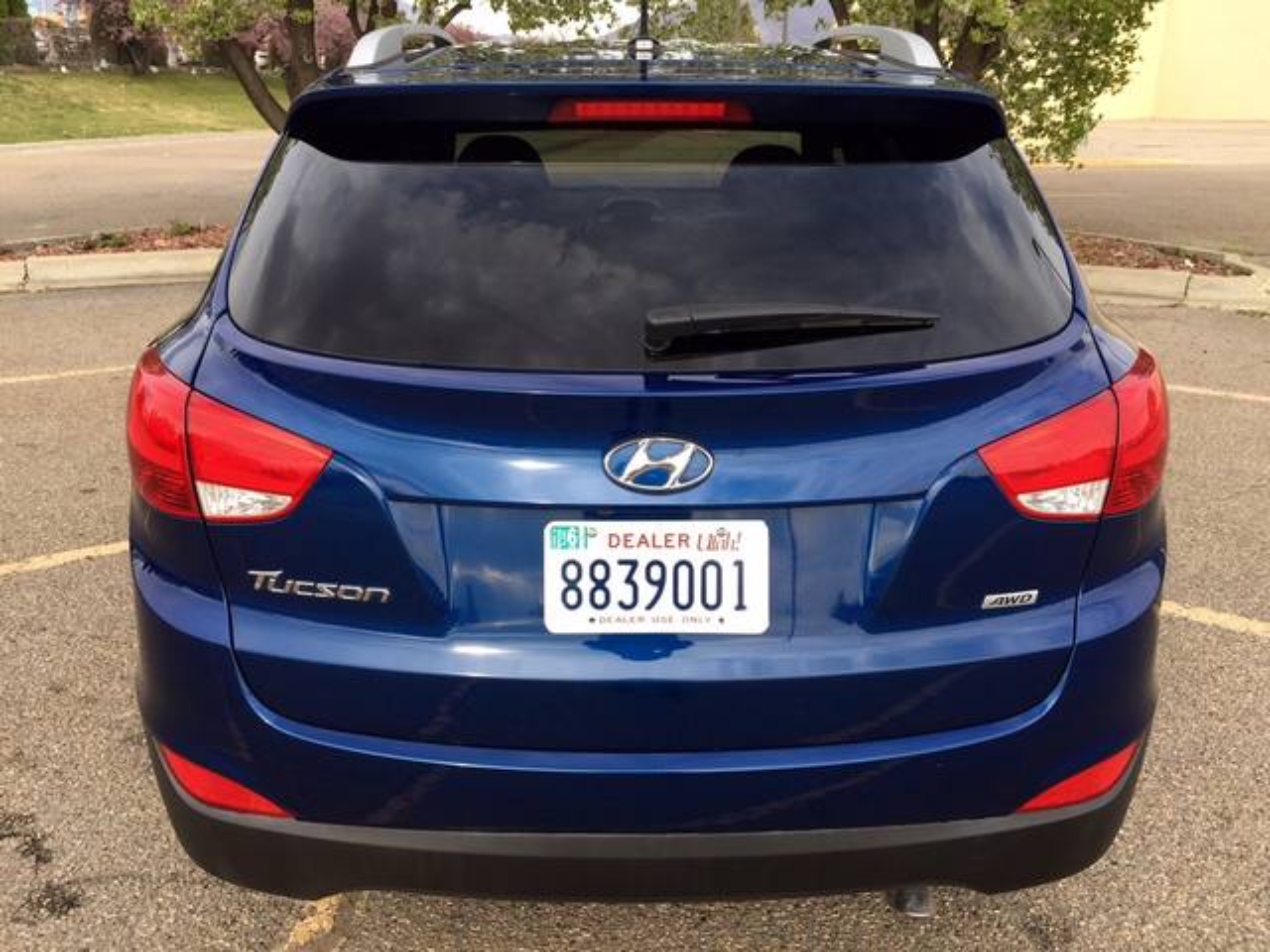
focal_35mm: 29
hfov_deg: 61.7
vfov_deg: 48.2
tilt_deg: -19.0
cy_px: 476
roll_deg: +0.4
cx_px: 635
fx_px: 1064
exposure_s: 1/295
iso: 32
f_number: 2.2
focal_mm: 4.15
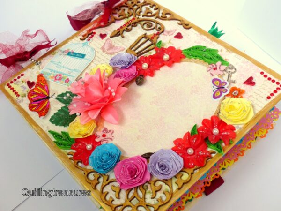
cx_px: 140
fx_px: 365
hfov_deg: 42.1
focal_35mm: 45
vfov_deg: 32.2
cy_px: 106
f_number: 2.8
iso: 100
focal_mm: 8.1
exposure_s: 1/60
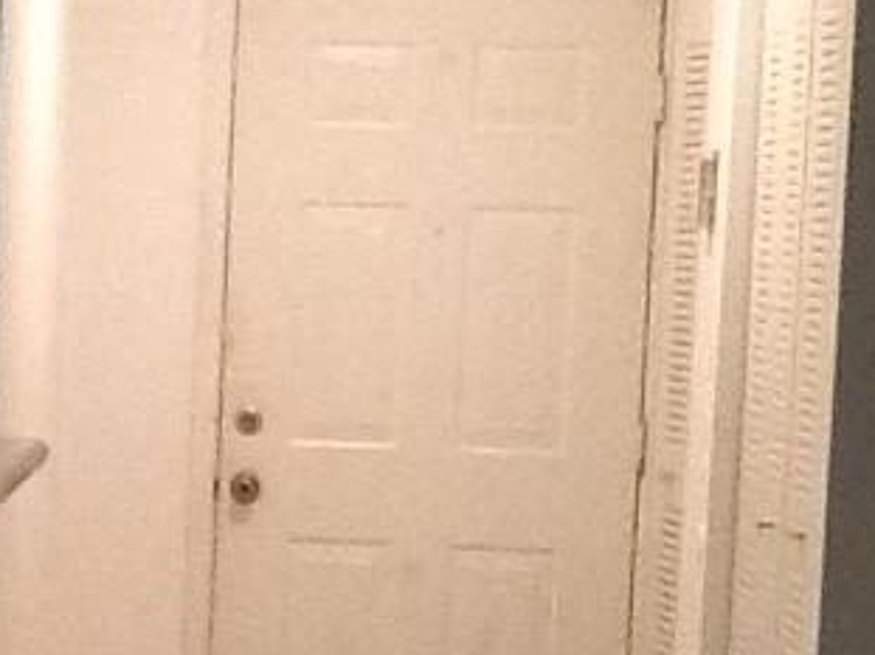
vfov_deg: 10.8
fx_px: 3436
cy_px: 593
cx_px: -394
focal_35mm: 136
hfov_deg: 13.7
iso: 160
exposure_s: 1/30
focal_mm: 2.03
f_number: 2.4
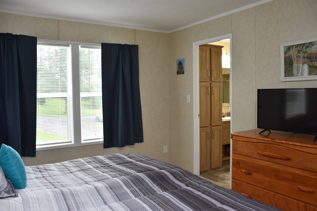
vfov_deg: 43.6
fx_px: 264
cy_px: 106
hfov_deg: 61.9
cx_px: 158
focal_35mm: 30
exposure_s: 1/60
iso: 800
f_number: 4
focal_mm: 20
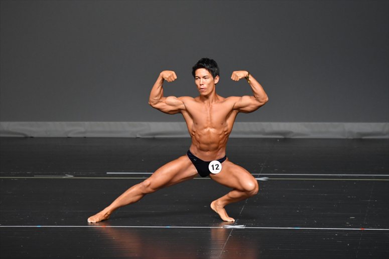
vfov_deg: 4.0
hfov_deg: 6.0
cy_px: 130
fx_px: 3726
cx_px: 194
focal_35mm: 345
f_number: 5.6
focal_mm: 230
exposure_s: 1/400
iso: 2500
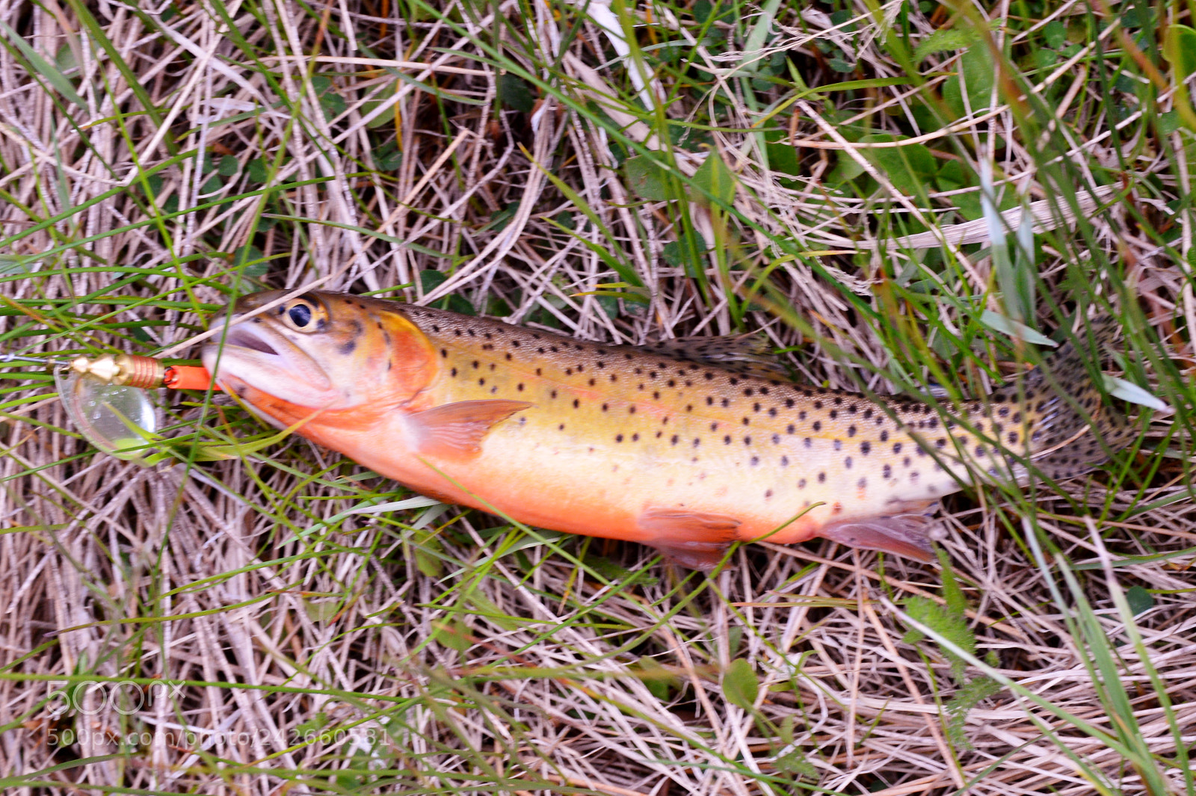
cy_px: 398
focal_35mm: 82
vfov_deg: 16.5
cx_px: 598
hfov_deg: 24.6
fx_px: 2739
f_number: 8
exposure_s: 1/60
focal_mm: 55
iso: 400
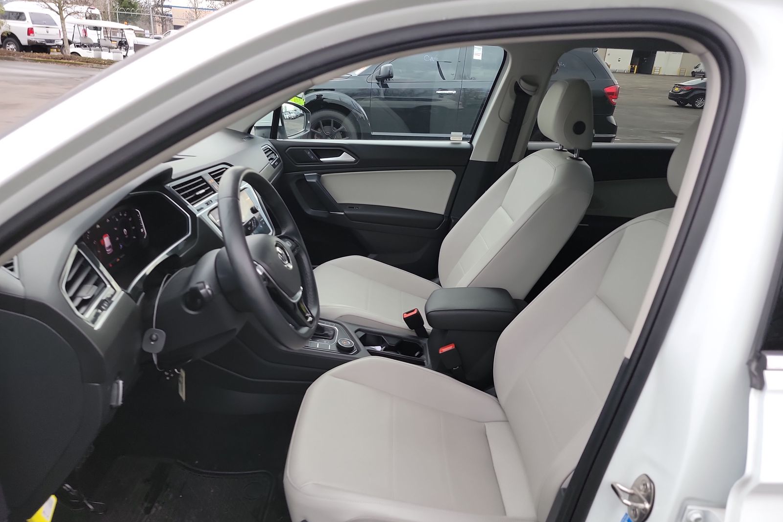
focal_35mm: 25
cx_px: 392
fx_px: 544
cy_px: 270
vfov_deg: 51.3
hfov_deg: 71.5
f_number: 1.8
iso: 97
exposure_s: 1/59
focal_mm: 6.7
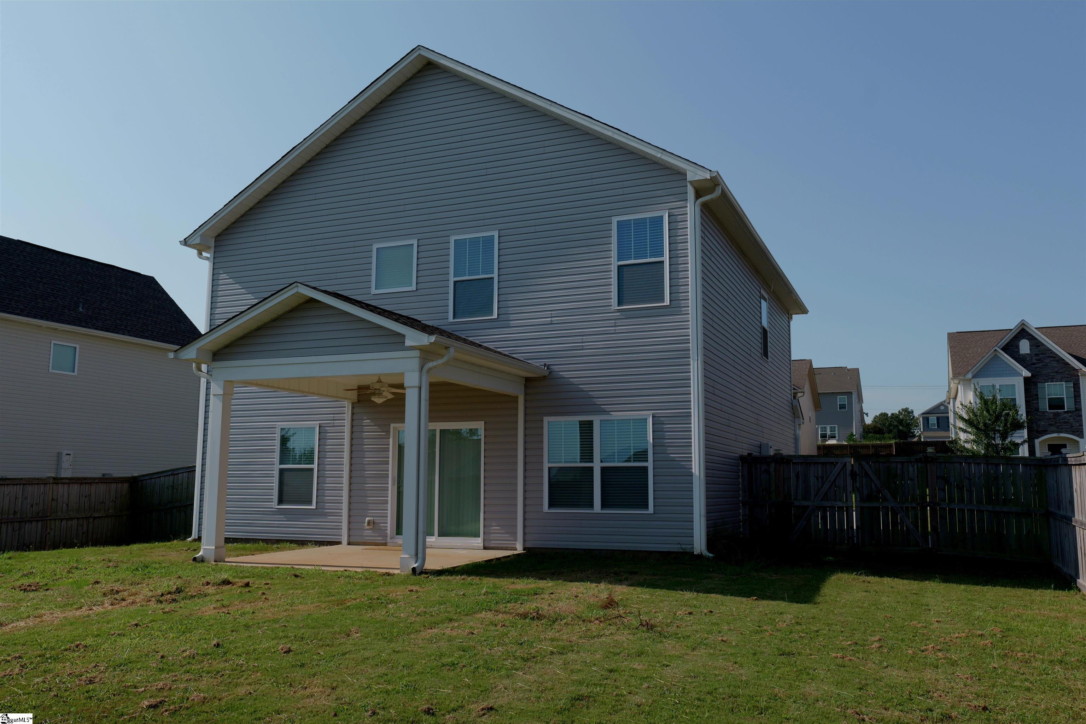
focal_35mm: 30
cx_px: 543
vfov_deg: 43.6
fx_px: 905
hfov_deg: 61.9
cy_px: 362
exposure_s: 1/1667
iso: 640
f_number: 8
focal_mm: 30
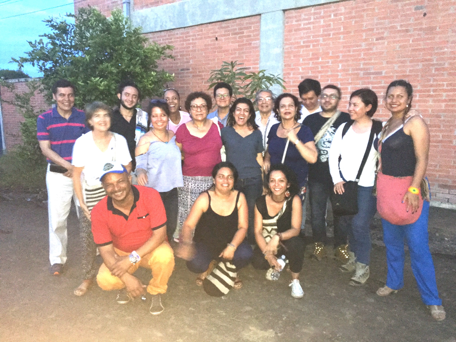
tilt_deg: -8.8
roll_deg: -0.4
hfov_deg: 61.7
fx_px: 382
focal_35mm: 29
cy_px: 171
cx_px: 228
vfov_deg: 48.2
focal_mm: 4.15
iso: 320
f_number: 2.2
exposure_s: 1/16
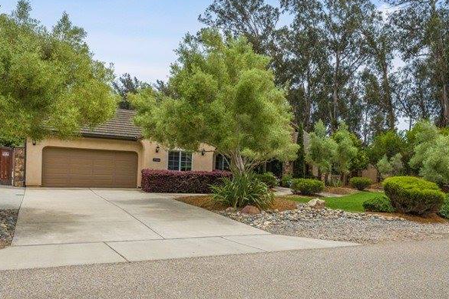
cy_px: 156
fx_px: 349
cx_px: 239
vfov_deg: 46.4
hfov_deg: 65.4
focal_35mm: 28
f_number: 7.1
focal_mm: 16
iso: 640
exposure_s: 1/3200
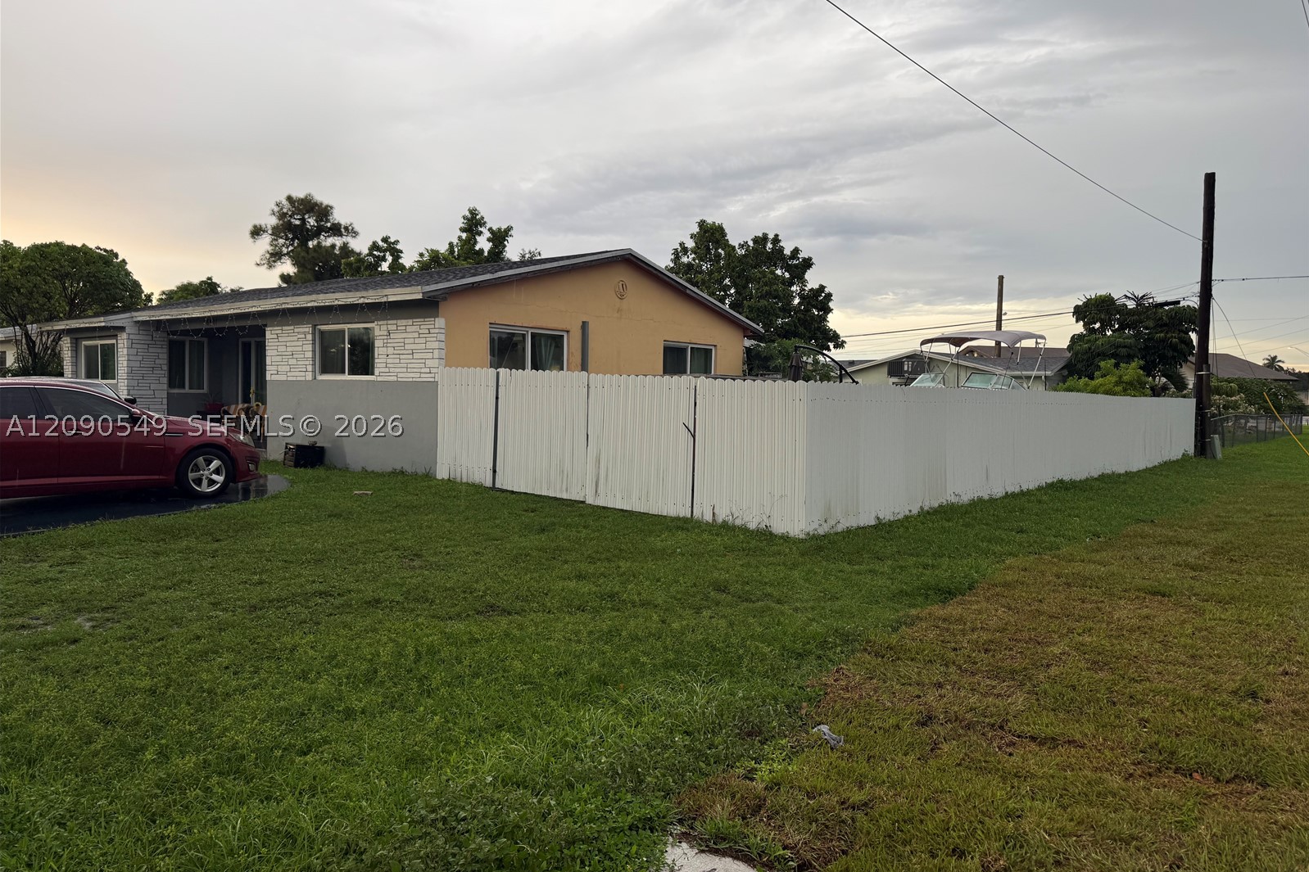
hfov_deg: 71.5
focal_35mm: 25
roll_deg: -0.9
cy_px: 426
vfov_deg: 51.3
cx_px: 654
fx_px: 909
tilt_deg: -1.8
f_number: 1.78
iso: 50
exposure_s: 1/134
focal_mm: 6.76
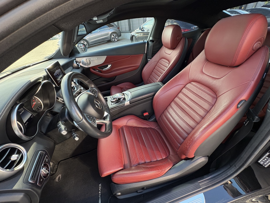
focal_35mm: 14
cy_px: 102
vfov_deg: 85.7
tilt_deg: -34.3
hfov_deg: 102.1
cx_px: 135
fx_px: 109
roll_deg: +6.6
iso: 125
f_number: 2.2
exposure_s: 1/99
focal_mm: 2.22
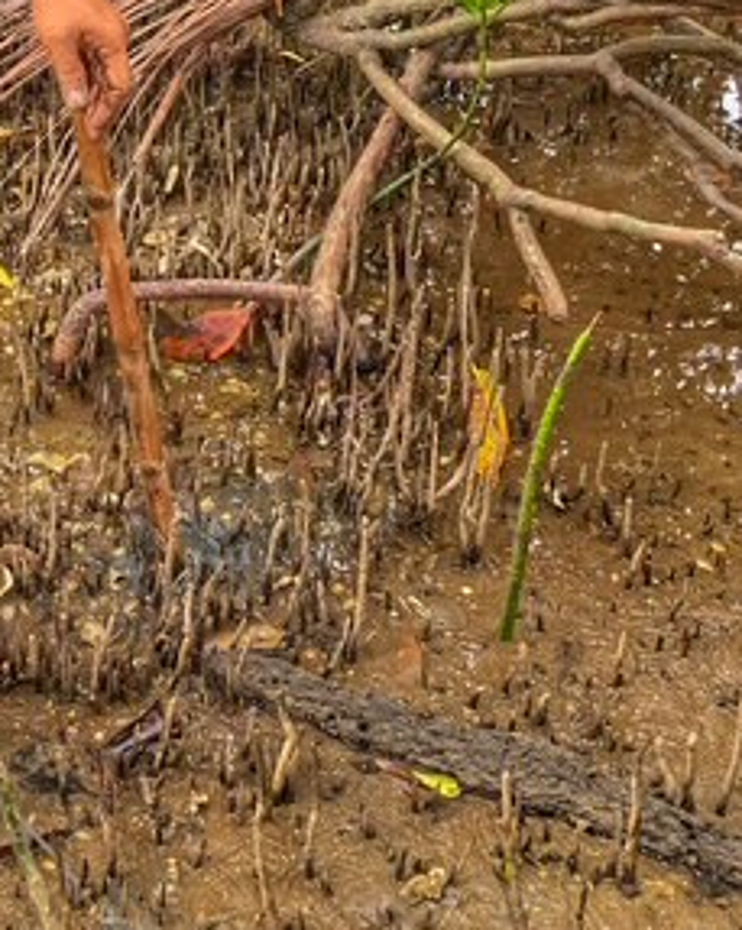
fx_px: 1677
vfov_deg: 28.3
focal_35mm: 61
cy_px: -78
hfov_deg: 24.0
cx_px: 26
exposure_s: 1/121
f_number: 1.8
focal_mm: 3.99
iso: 25
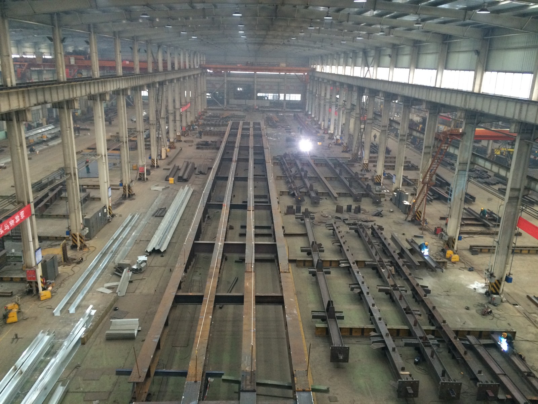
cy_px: 202
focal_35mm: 29
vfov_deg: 48.2
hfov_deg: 61.7
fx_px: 451
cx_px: 269
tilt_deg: -18.1
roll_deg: -1.0
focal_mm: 4.15
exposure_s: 1/30
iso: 160
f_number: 2.2
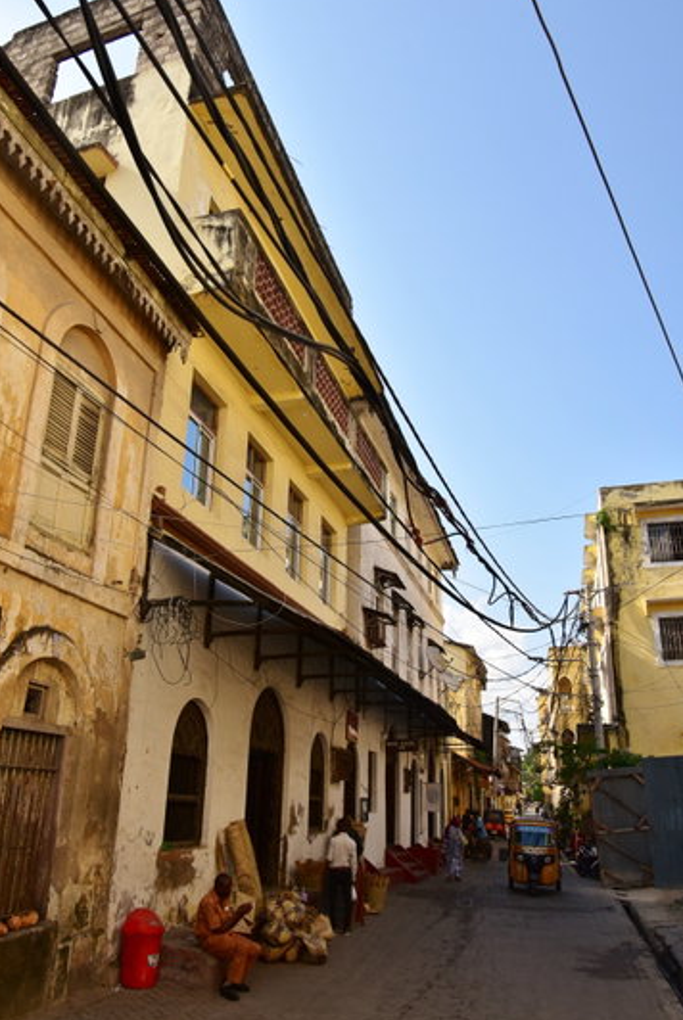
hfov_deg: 48.0
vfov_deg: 67.3
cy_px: 515
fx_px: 766
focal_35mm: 27
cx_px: 317
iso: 400
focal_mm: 24
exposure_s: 1/400
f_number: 11
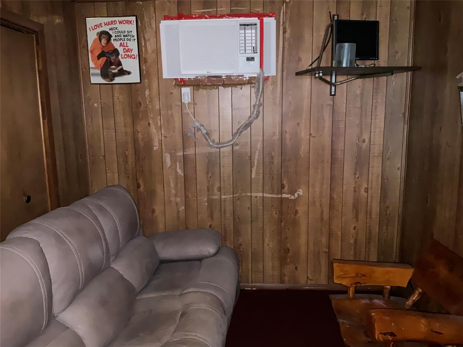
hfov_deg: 61.7
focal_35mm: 29
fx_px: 388
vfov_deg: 48.2
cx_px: 232
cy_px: 174
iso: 320
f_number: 1.8
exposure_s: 1/16
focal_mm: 3
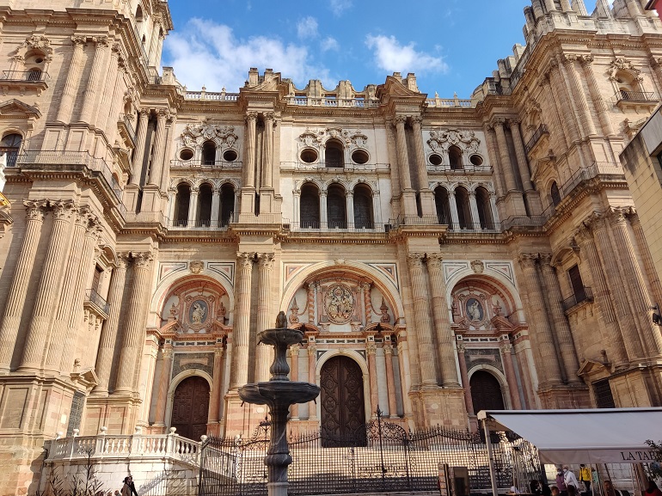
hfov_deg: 69.4
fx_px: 478
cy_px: 248
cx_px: 331
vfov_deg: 54.9
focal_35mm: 25
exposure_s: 1/826
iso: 50
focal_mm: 4.71
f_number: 1.79
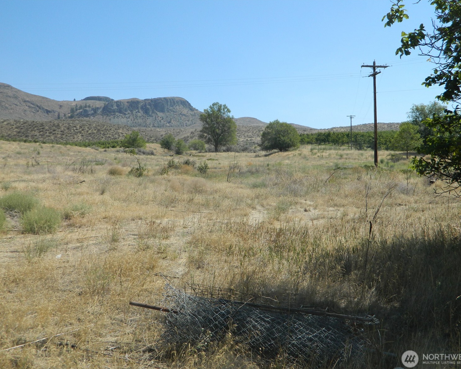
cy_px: 184
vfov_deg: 40.1
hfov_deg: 49.1
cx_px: 233
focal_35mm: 37
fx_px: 505
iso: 110
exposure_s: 1/200
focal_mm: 6.2
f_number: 9.4
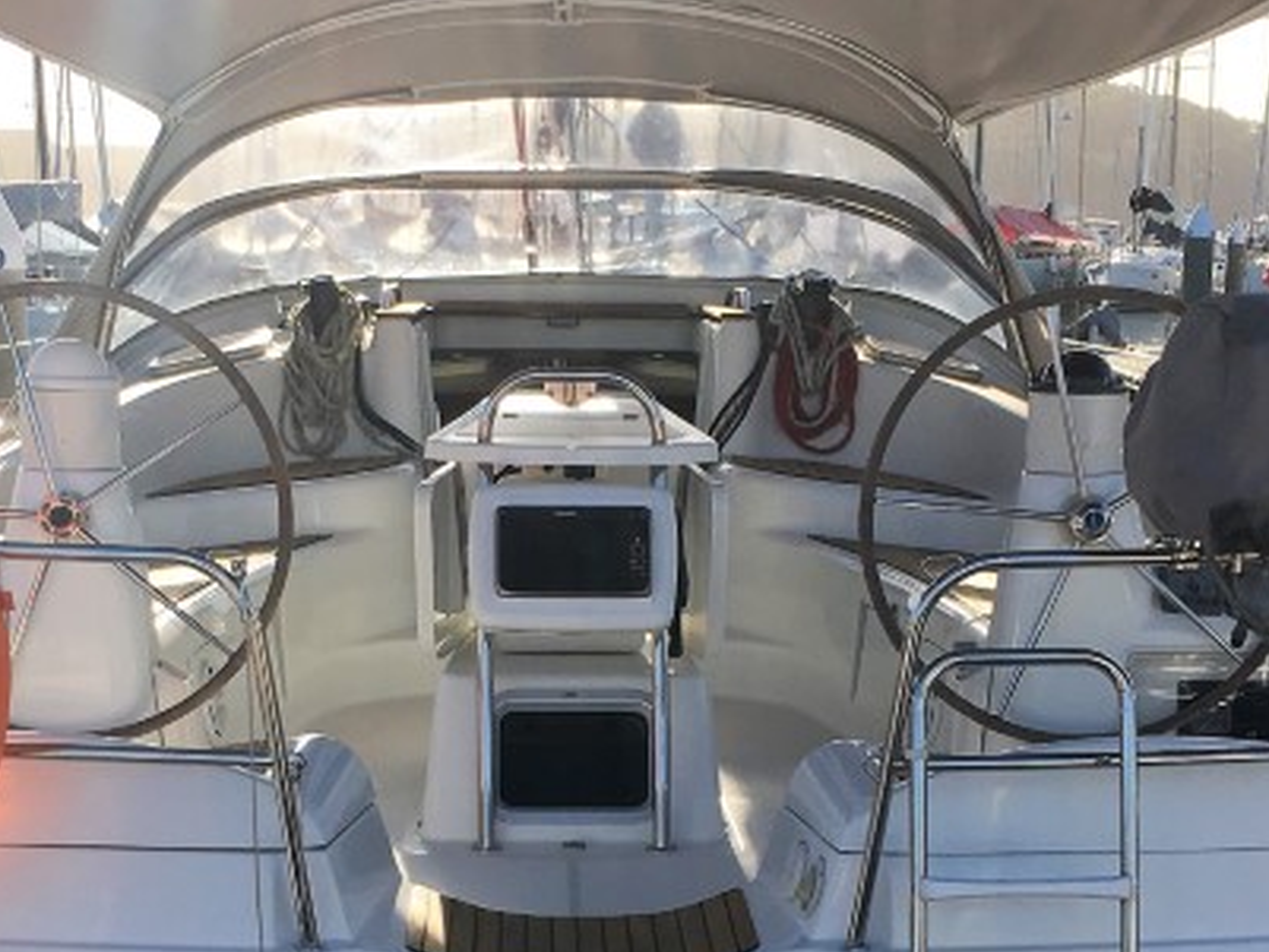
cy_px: 882
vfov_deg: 19.5
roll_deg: +1.0
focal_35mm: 74
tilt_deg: -12.5
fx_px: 2714
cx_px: 592
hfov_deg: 26.3
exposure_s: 1/1326
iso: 25
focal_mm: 4.15
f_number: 2.2
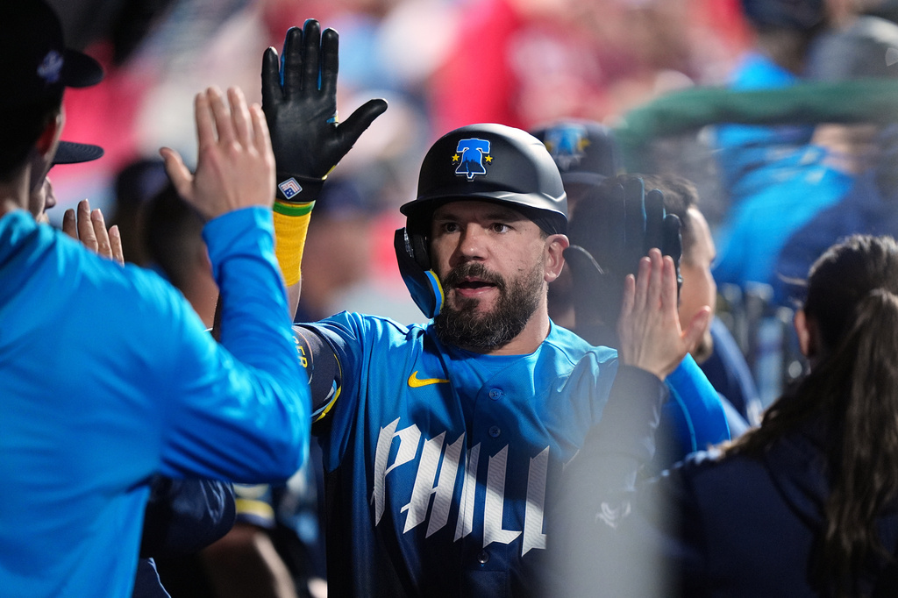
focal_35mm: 400
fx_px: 9974
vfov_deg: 3.4
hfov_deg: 5.2
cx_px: 449
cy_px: 299
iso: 2500
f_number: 2.8
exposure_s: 1/1600
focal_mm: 400
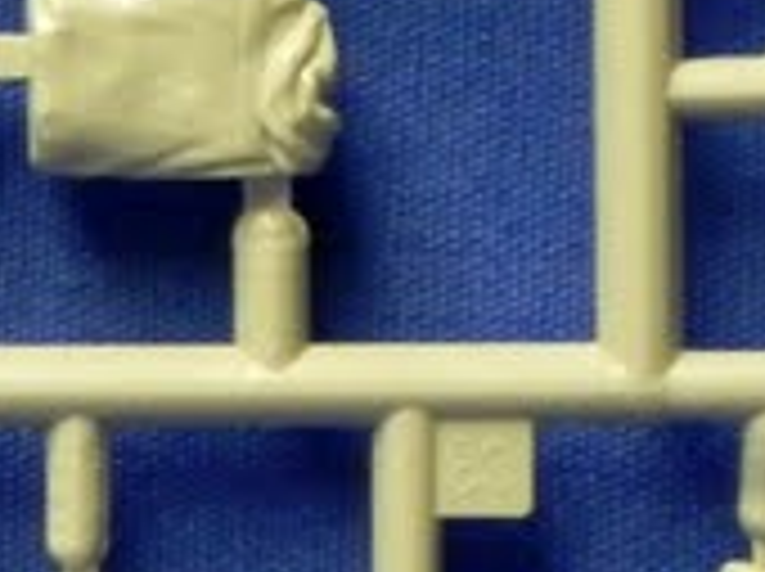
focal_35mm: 223
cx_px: -130
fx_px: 4921
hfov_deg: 8.8
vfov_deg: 6.6
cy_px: -288
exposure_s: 1/28.7
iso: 400
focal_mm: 6.6
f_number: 3.2
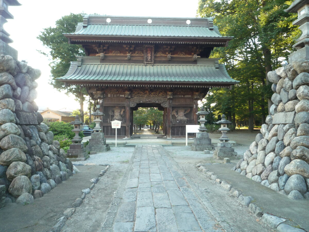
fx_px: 223
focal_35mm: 25
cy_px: 116
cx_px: 154
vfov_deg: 54.9
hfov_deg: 69.4
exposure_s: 1/50
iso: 100
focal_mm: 4.4
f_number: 2.8
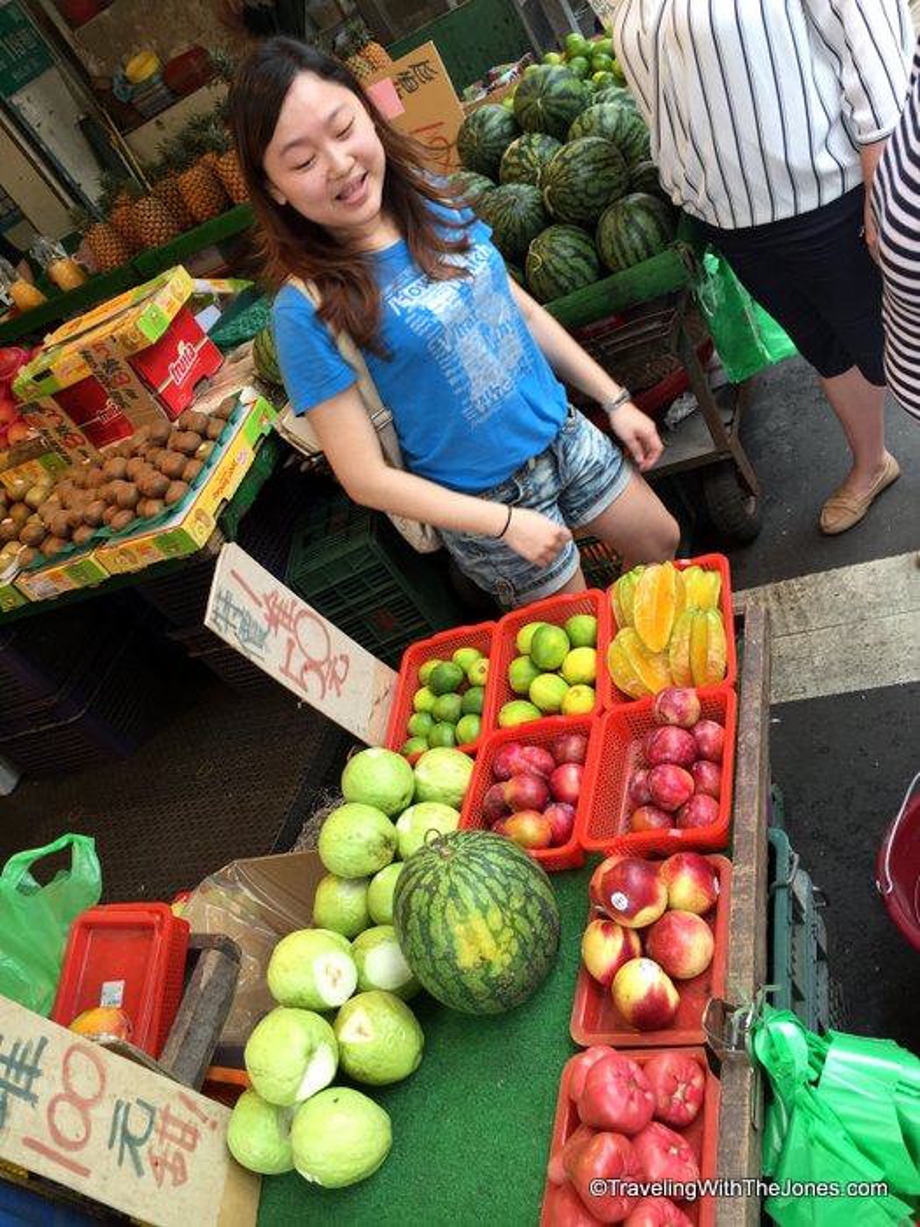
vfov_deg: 61.7
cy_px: 614
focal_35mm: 29
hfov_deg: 48.2
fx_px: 1028
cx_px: 460
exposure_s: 1/60
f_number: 2.2
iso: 32
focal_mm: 4.15
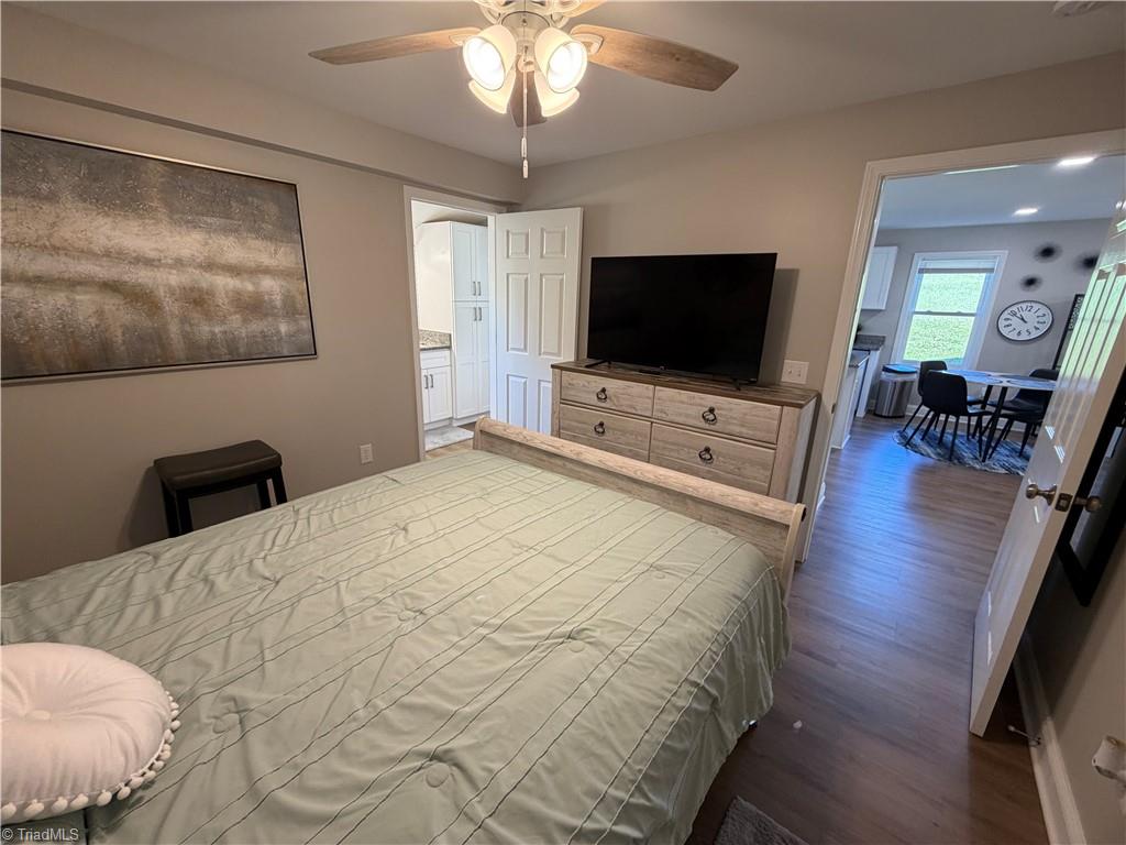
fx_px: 455
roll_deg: -0.9
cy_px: 422
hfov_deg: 102.1
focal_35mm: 14
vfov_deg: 85.7
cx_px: 563
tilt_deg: -16.2
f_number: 2.2
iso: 160
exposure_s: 1/60
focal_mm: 2.22
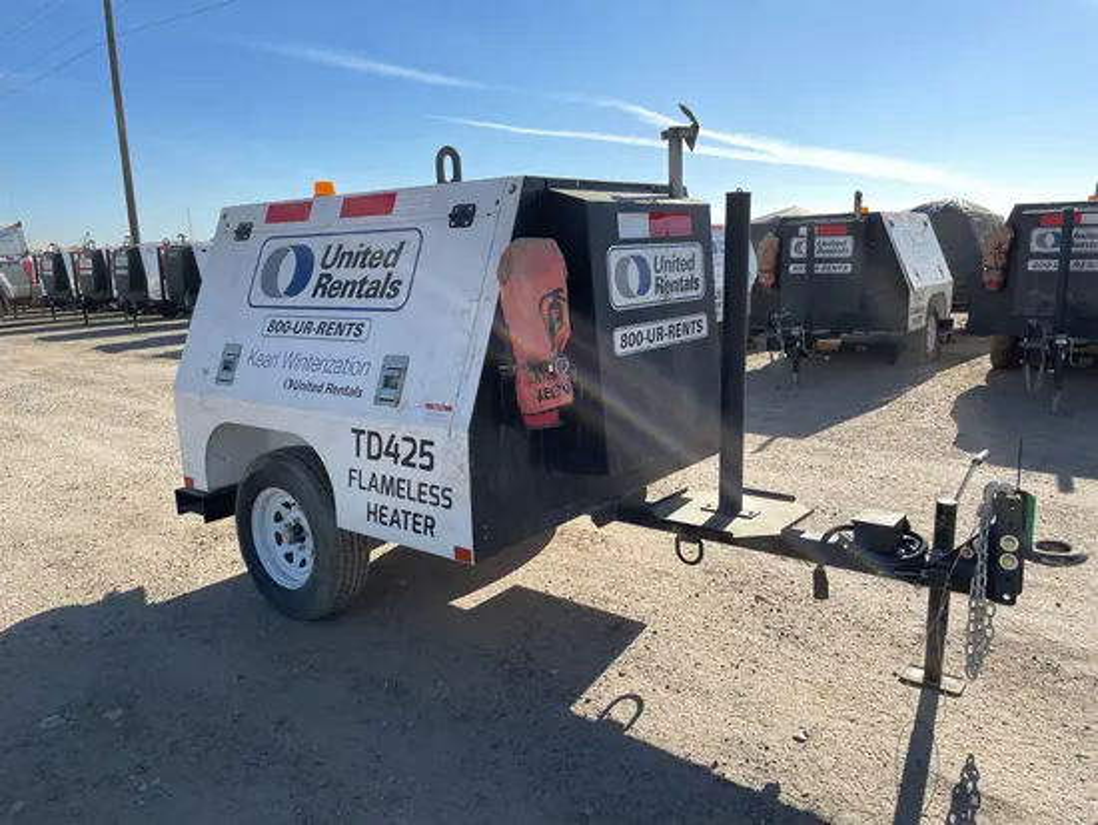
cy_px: 412
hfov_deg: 67.3
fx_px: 825
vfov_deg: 53.1
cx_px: 549
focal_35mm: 26
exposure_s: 1/3300
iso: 50
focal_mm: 4.2
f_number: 1.6
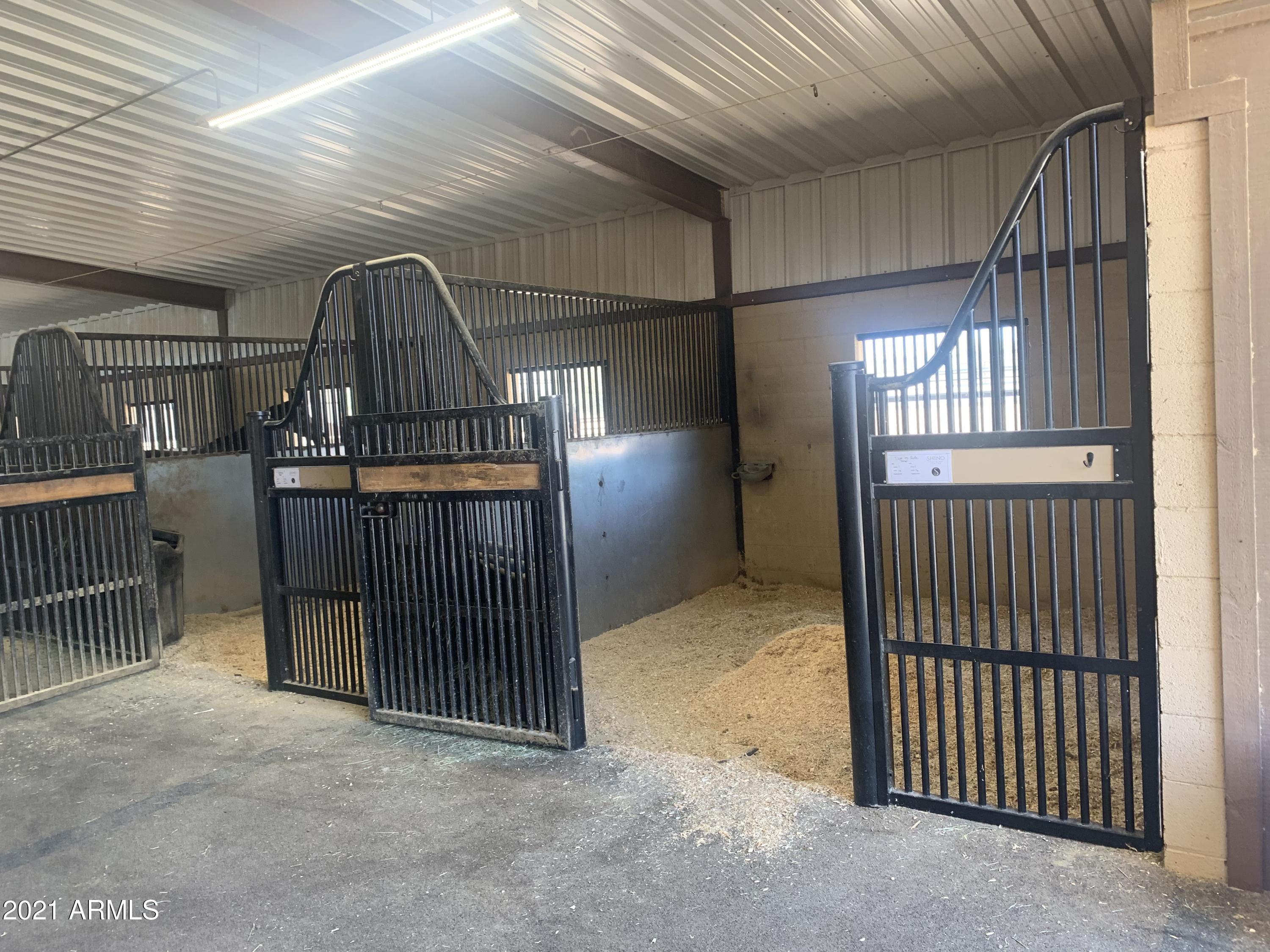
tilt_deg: -4.8
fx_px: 954
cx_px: 635
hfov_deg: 67.3
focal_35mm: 26
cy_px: 476
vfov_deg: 53.1
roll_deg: +2.9
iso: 100
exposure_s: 1/121
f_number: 1.8
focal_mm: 4.25
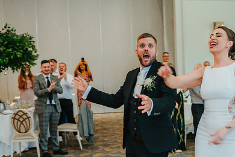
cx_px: 166
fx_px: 339
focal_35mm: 52
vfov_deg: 25.8
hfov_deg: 37.6
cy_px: 105
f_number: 2.8
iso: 1600
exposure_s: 1/125
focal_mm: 35
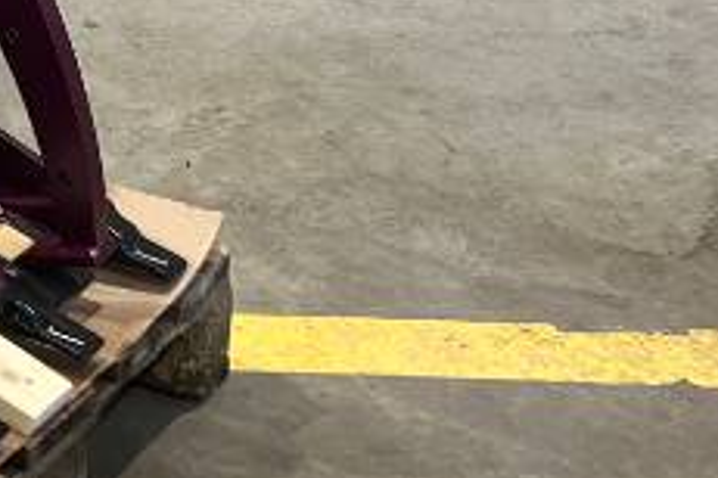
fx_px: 2393
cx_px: -376
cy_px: -419
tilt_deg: -14.2
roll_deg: -0.2
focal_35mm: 120
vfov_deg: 10.6
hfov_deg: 15.6
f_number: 1.5
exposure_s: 1/121
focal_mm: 5.7
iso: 80
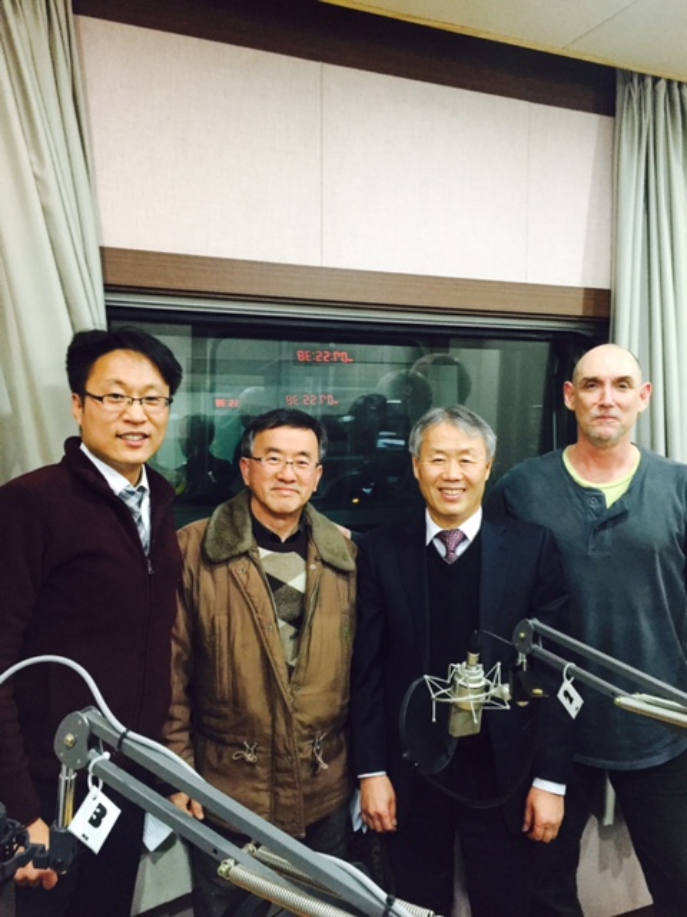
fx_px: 767
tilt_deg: -2.7
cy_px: 458
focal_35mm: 29
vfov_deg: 61.7
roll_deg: +0.2
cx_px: 344
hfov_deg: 48.2
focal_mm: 4.15
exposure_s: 1/30
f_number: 2.2
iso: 250
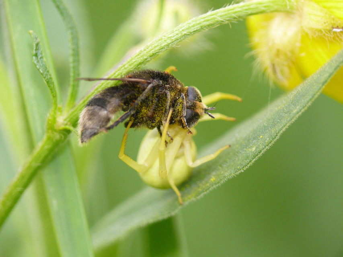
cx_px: 172
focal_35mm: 218
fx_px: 2160
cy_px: 128
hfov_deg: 9.1
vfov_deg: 6.8
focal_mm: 46
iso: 200
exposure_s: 1/160
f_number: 4
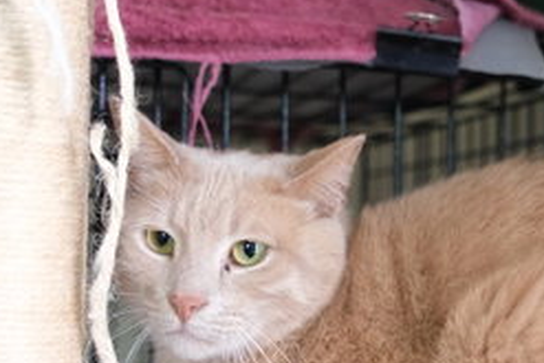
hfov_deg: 26.7
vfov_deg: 18.1
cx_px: 399
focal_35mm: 75
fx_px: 1134
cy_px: 268
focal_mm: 24.9
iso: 3200
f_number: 2.8
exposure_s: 1/52
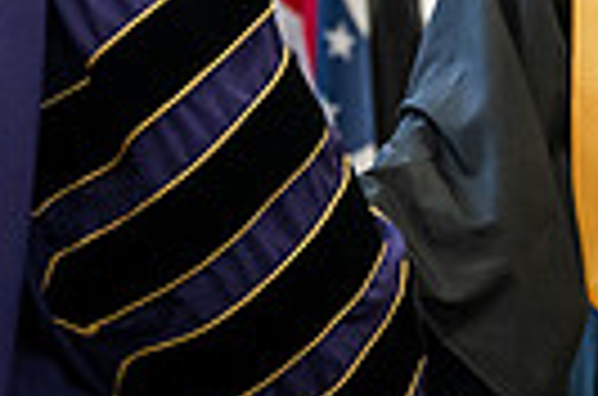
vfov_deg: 3.6
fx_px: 6231
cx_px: 229
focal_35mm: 376
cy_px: -74
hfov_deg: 5.5
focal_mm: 86
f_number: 4.5
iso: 4000
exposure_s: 1/200
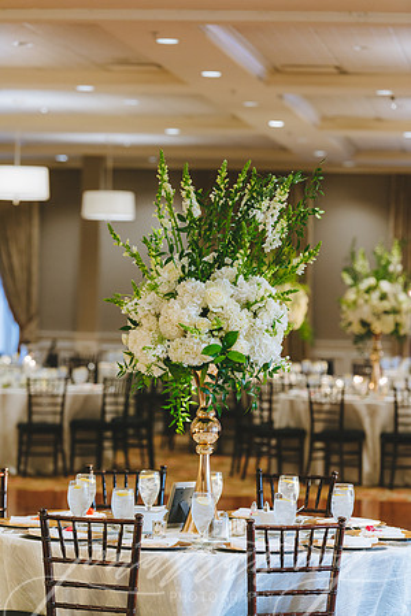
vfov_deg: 15.8
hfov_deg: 10.5
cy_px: 308
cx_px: 206
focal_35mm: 130
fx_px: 2226
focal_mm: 130
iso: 1600
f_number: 4.5
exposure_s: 1/160
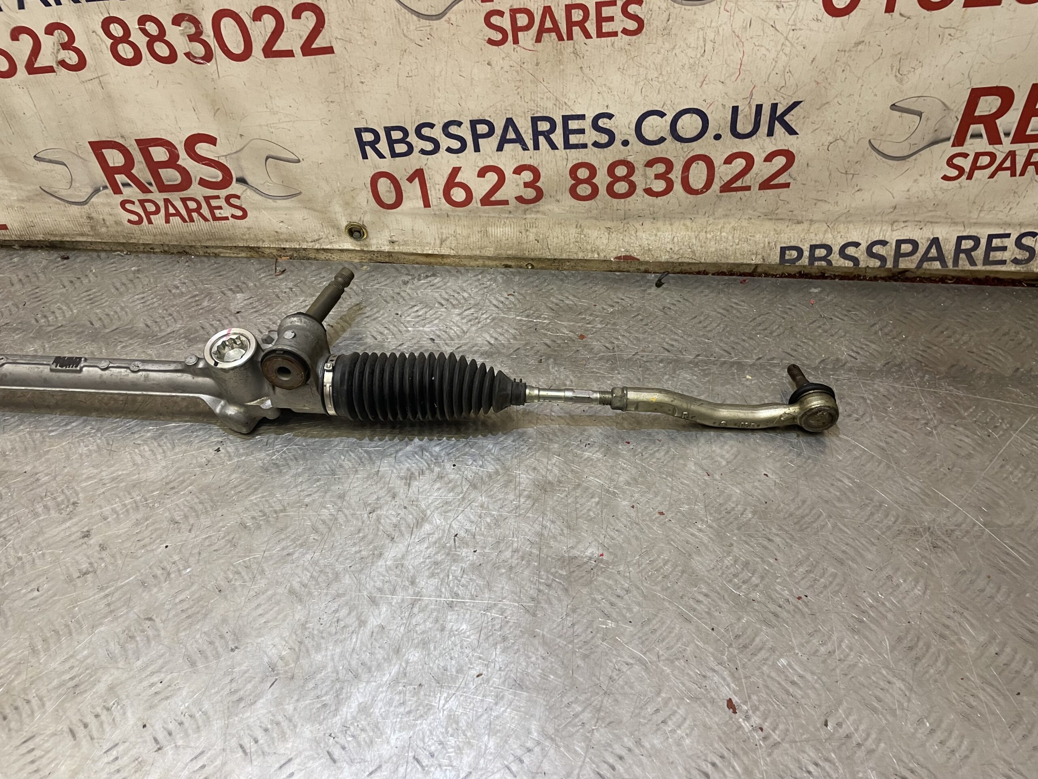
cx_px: 519
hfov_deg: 67.3
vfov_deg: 53.1
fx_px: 780
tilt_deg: -46.2
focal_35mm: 26
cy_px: 390
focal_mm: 4.2
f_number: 1.6
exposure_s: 1/50
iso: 80
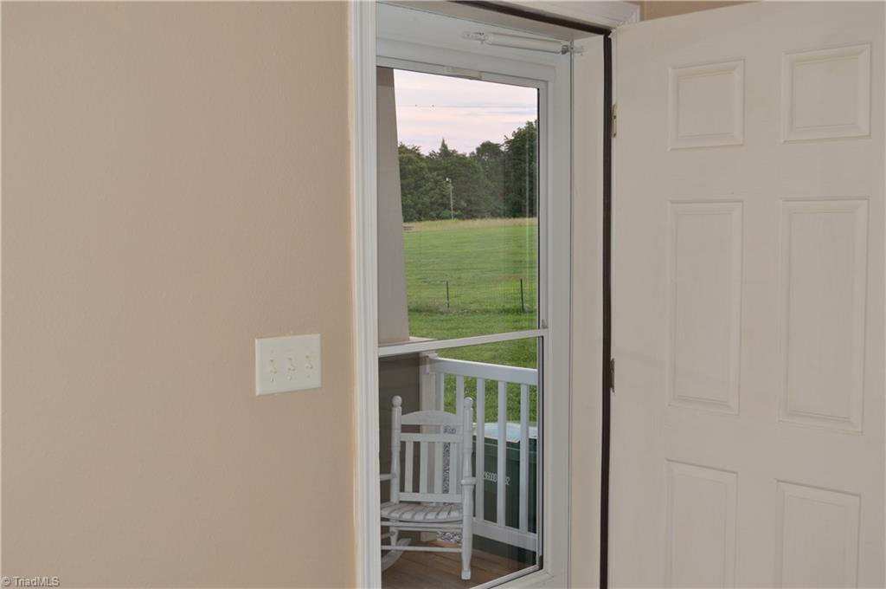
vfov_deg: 32.9
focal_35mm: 40
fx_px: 995
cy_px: 294
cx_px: 443
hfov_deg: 48.0
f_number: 6.3
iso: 400
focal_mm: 27
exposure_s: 1/25
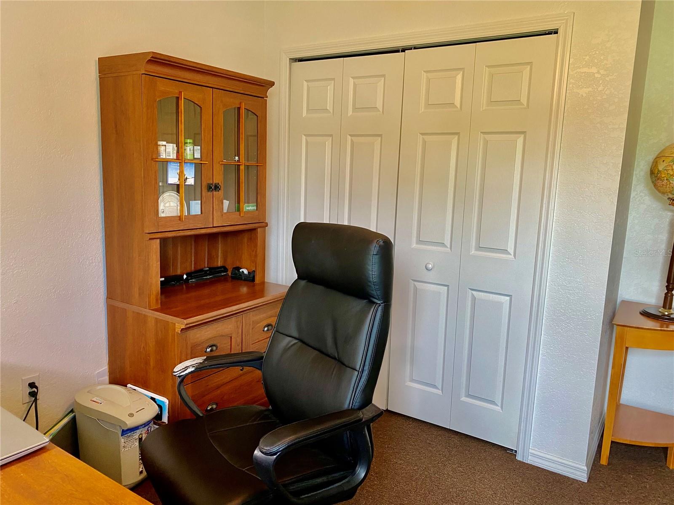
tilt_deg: -8.8
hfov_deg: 67.3
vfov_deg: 53.1
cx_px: 337
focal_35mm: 26
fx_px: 506
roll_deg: -2.2
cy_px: 252
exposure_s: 1/60
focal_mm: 4.25
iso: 125
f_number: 1.8
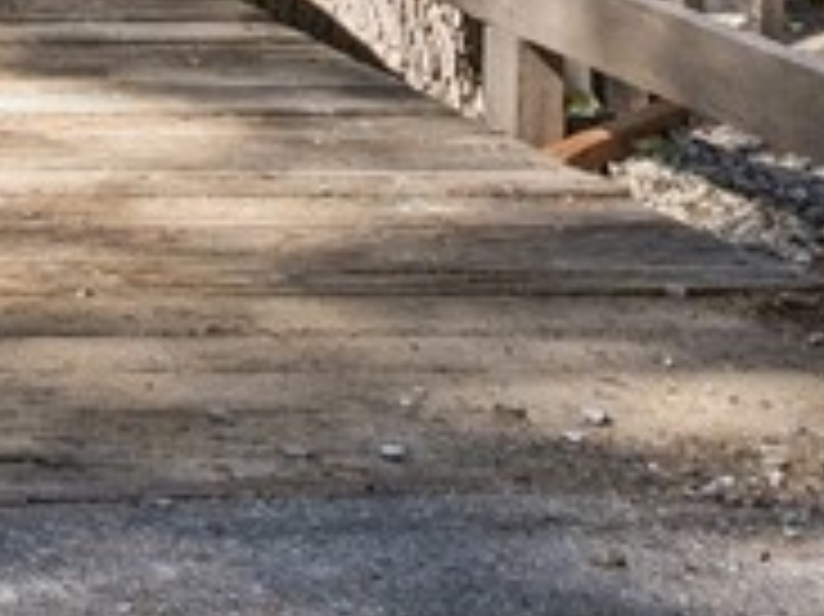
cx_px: -1306
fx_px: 3188
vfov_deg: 9.9
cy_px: -800
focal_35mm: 134
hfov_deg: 11.5
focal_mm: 12.3
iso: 100
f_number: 2.8
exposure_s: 1/15
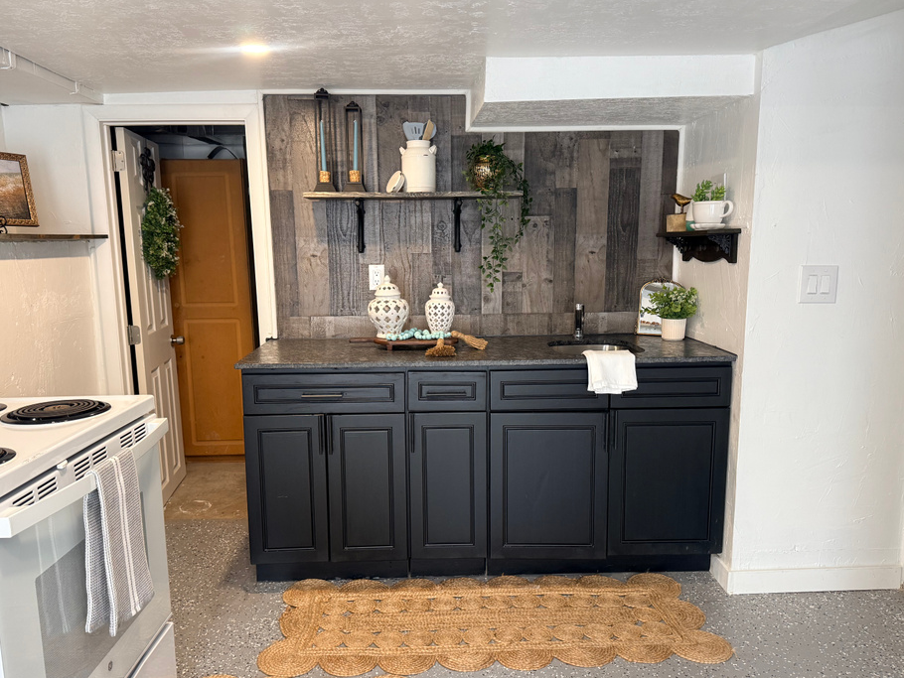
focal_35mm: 27
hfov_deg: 65.3
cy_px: 355
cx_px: 437
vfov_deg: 51.4
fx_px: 705
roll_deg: +0.8
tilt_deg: -9.4
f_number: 1.78
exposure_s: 1/97
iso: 200
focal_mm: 6.76
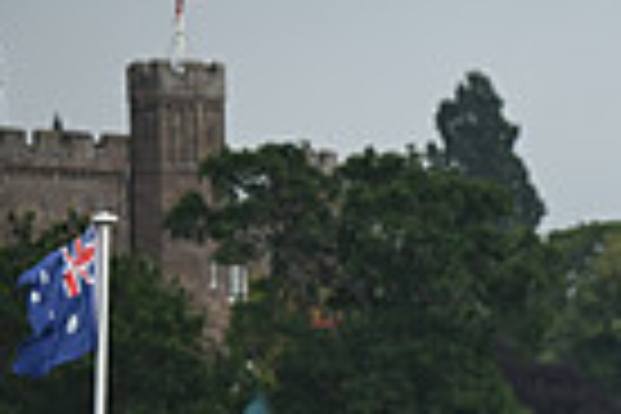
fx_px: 12350
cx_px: 1296
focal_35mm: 716
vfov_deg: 1.9
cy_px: 637
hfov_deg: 2.9
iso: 250
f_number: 4.8
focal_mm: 170
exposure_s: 1/1250
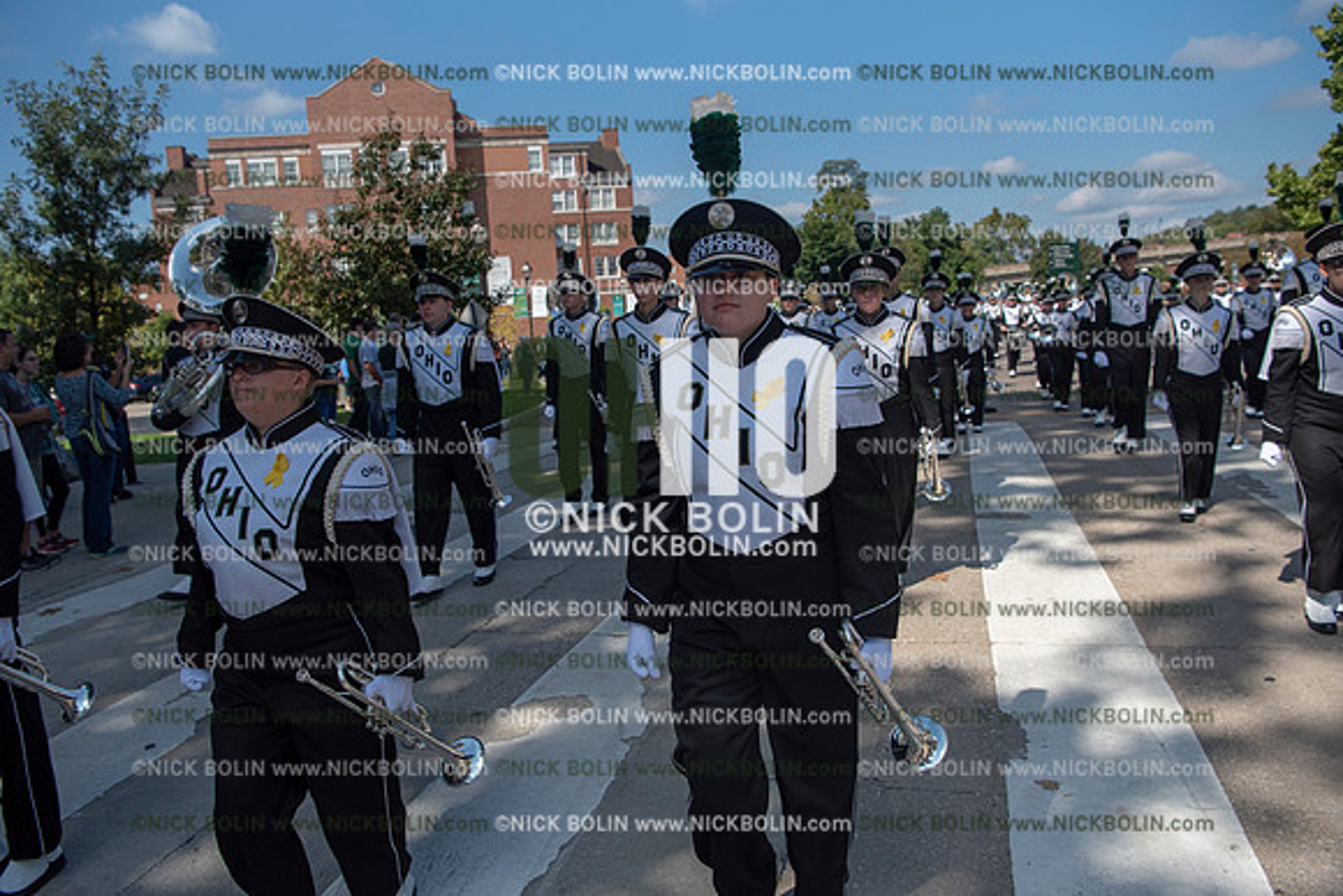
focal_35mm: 24
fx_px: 896
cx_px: 672
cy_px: 448
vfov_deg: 53.2
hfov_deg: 73.7
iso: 400
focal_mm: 24
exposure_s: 1/4000
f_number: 5
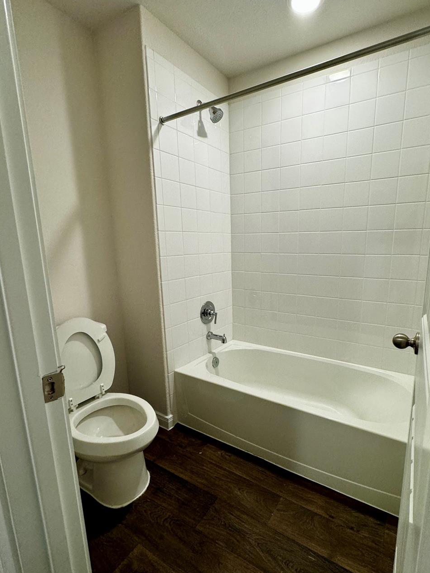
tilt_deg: -10.5
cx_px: 246
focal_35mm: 17
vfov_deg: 91.0
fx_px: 282
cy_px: 295
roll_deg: +1.1
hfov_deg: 74.3
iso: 200
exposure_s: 1/120
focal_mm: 2.22
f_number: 2.2
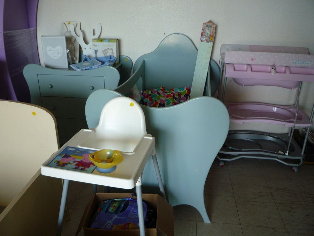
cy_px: 118
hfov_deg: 60.0
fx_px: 272
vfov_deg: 46.8
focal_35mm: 30
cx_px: 157
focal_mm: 5.2
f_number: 3.3
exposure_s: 1/30
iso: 125
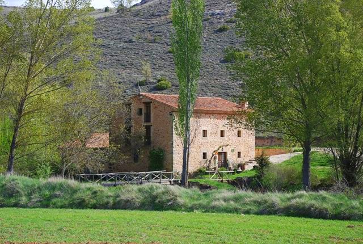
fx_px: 1001
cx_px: 182
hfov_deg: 20.6
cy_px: 122
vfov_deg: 13.9
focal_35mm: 99
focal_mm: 66
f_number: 5.3
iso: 200
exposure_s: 1/400
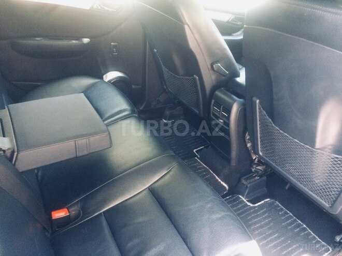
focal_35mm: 29
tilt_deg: -30.1
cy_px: 128
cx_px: 171
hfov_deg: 61.7
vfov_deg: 48.2
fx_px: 287
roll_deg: -5.8
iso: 250
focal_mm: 4.15
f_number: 2.2
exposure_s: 1/33
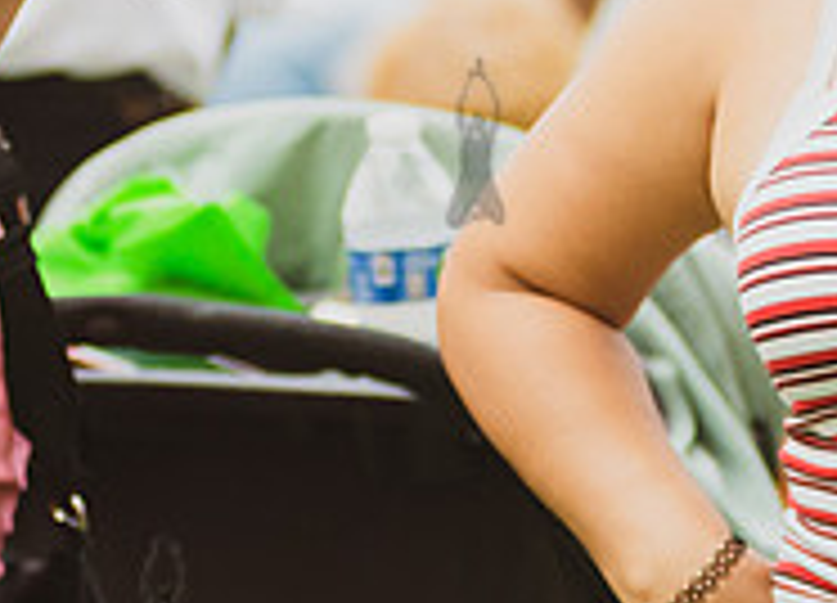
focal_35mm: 285
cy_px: -14
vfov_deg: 5.1
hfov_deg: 7.0
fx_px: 6795
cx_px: 878
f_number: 3.5
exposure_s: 1/250
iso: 2000
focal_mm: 80
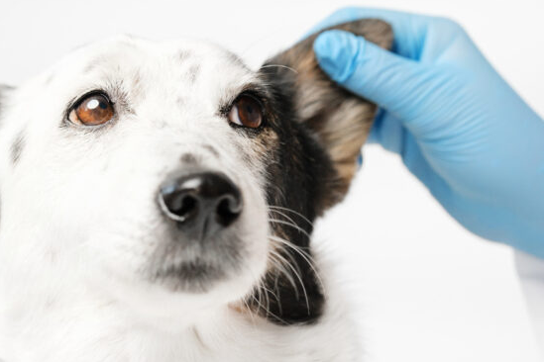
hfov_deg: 16.5
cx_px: 248
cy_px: 157
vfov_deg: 11.1
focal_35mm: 124
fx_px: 1874
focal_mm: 56
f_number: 3.6
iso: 640
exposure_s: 1/180
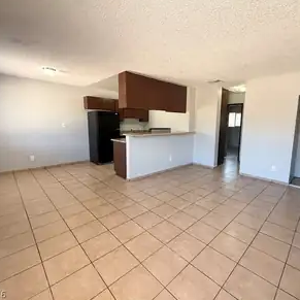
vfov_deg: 84.0
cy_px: 146
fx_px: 167
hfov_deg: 83.6
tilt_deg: -7.0
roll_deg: -0.7
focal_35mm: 17
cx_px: 168
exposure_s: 1/86
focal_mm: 2.22
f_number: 2.2
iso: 320
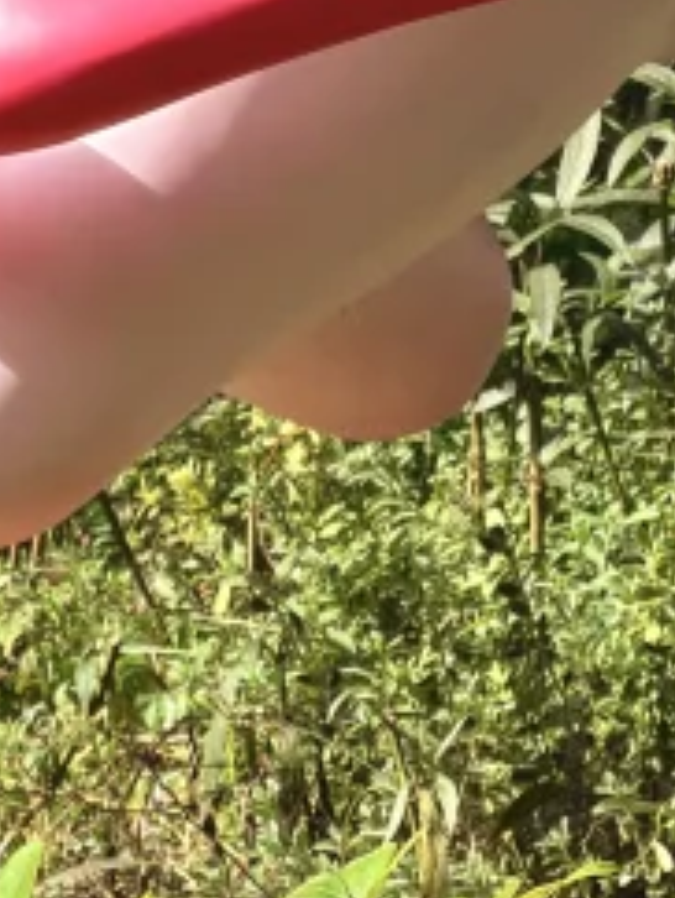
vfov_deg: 3.3
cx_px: 234
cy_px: -998
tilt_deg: -2.3
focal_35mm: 594
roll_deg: -0.3
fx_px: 15417
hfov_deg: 2.5
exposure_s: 1/787
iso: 16
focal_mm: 16.89
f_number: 2.8
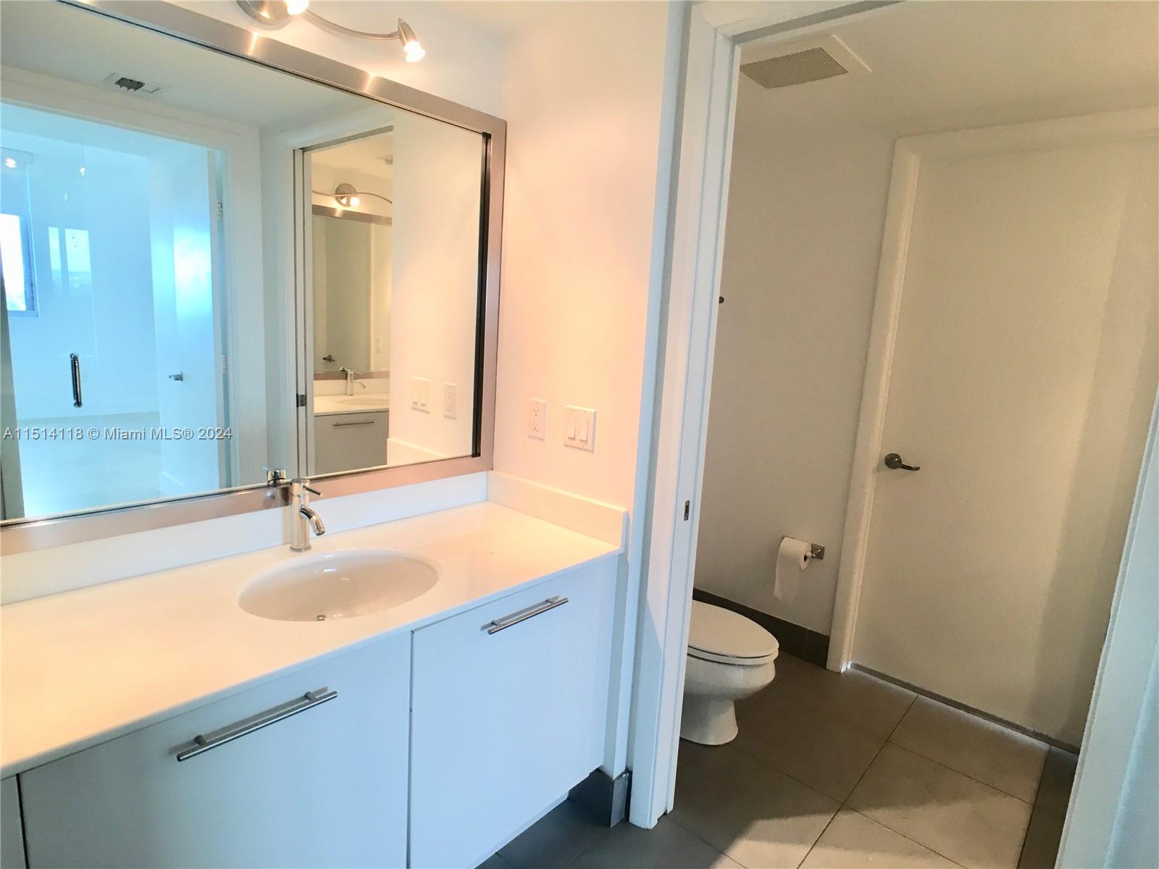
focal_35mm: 29
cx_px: 580
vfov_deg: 48.2
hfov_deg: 61.7
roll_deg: -3.9
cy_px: 434
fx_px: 971
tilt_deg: -9.7
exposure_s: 1/30
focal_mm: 4.15
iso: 25
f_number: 2.2
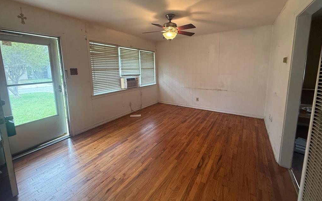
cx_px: 161
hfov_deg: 101.5
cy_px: 86
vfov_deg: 74.3
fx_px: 132
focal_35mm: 15
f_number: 2.2
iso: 250
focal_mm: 2.22
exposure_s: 1/60
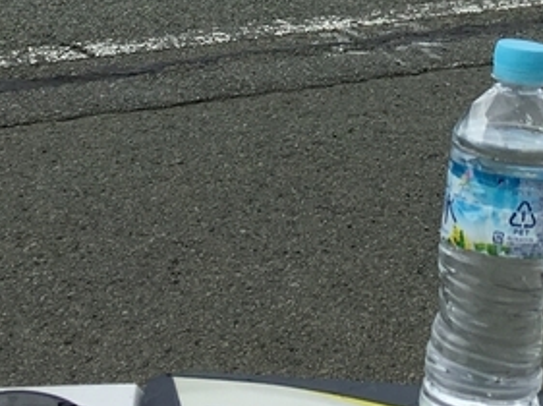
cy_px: -325
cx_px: 441
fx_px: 1943
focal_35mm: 124
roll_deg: -4.6
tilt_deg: -0.5
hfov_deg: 15.8
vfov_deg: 11.1
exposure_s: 1/1282
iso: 25
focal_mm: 4.15
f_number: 2.2
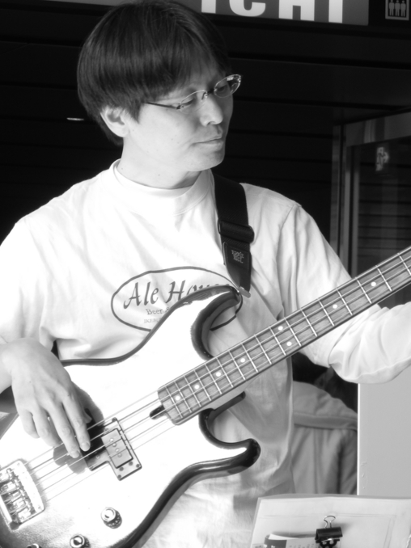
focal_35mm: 157
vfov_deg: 12.6
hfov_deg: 9.4
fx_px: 2487
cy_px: 297
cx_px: 209
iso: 160
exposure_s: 1/43.8
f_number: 4.6
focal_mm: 24
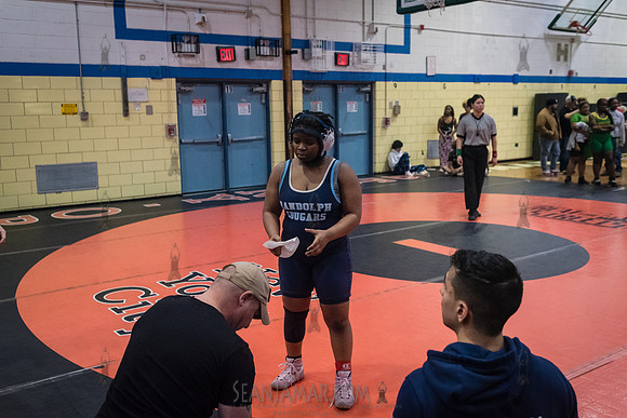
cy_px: 209
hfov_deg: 54.4
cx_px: 314
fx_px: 610
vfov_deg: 37.9
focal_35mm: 35
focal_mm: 35
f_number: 4
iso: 8000
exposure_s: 1/400
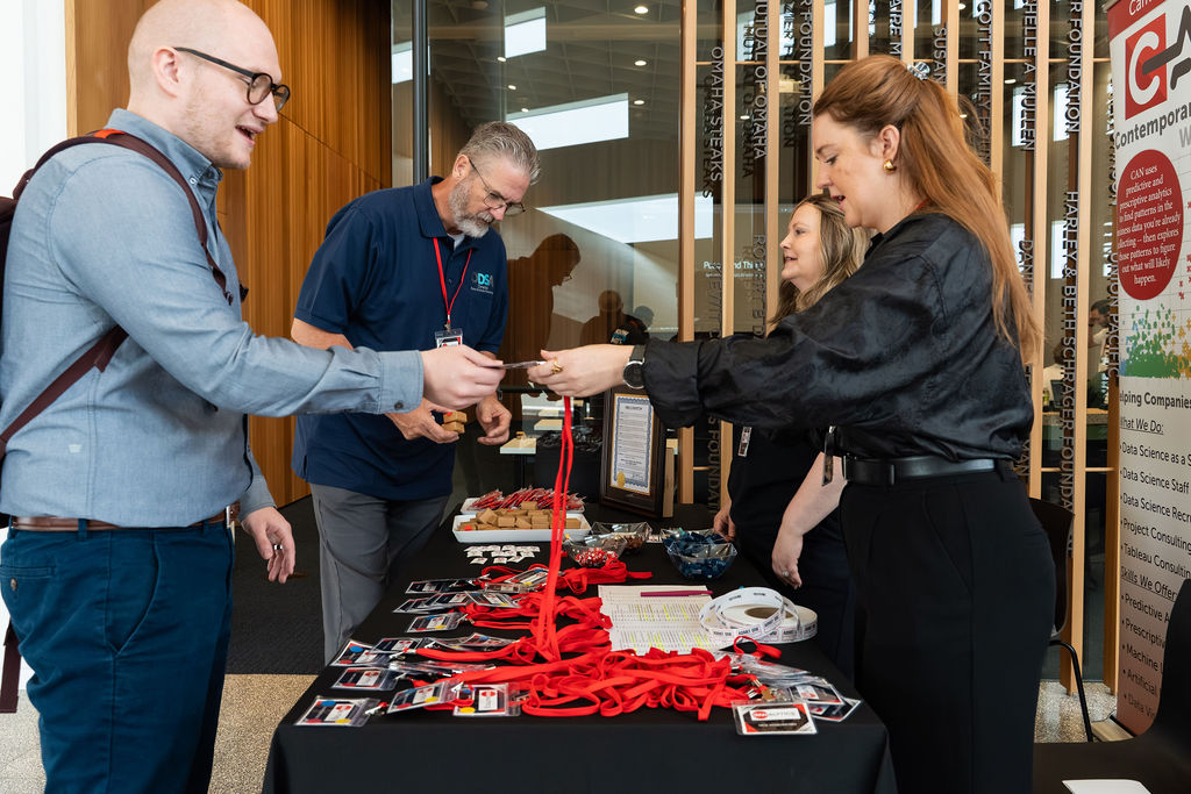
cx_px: 596
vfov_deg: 44.8
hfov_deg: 63.5
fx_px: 963
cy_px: 397
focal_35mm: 29
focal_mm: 28
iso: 3200
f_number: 5.6
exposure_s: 1/125
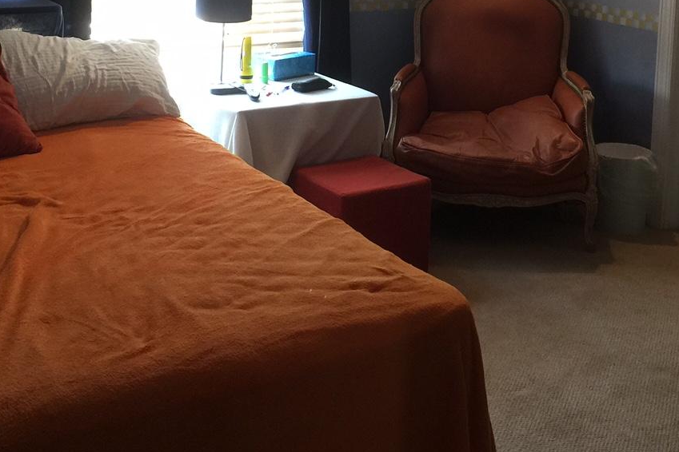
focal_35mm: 58
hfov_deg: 34.3
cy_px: -2
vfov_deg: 22.5
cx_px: 427
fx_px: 1094
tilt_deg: -6.6
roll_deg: -3.8
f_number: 2.2
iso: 80
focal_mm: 4.15
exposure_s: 1/15
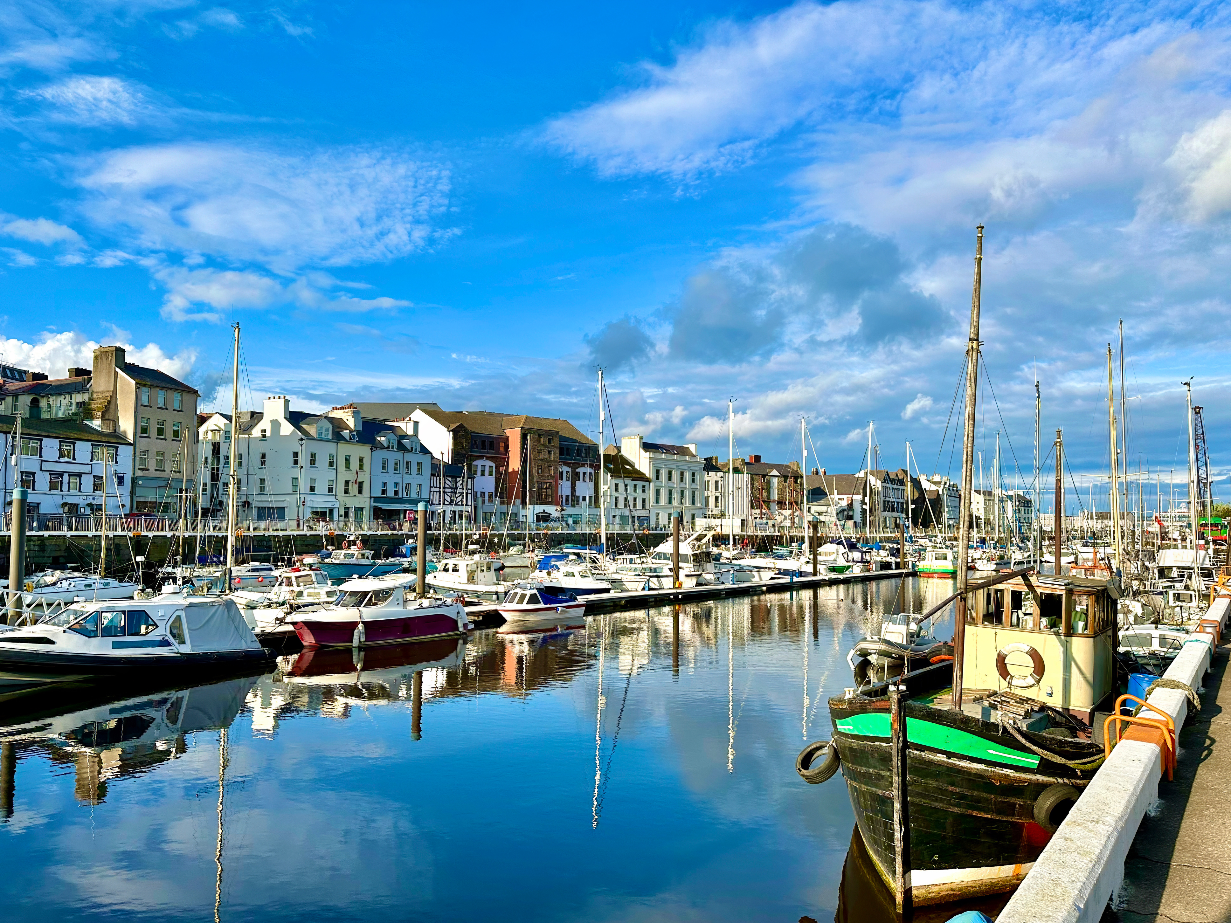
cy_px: 476
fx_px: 889
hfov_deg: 69.4
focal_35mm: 25
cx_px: 595
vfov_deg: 54.9
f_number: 1.8
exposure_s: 1/4184
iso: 80
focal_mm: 6.9
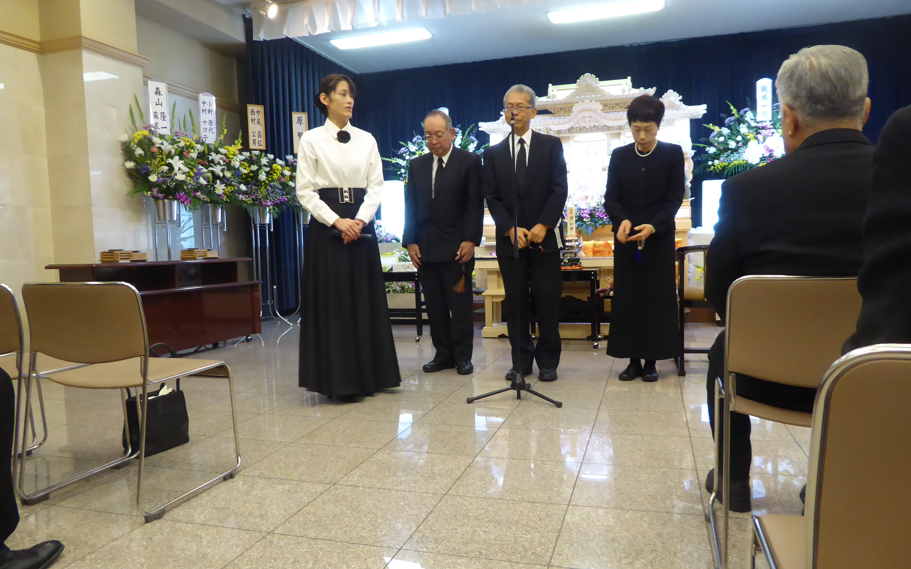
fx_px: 670
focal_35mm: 27
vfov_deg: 46.0
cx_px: 451
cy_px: 302
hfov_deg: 68.4
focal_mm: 4.3
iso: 400
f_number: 3.3
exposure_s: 1/15
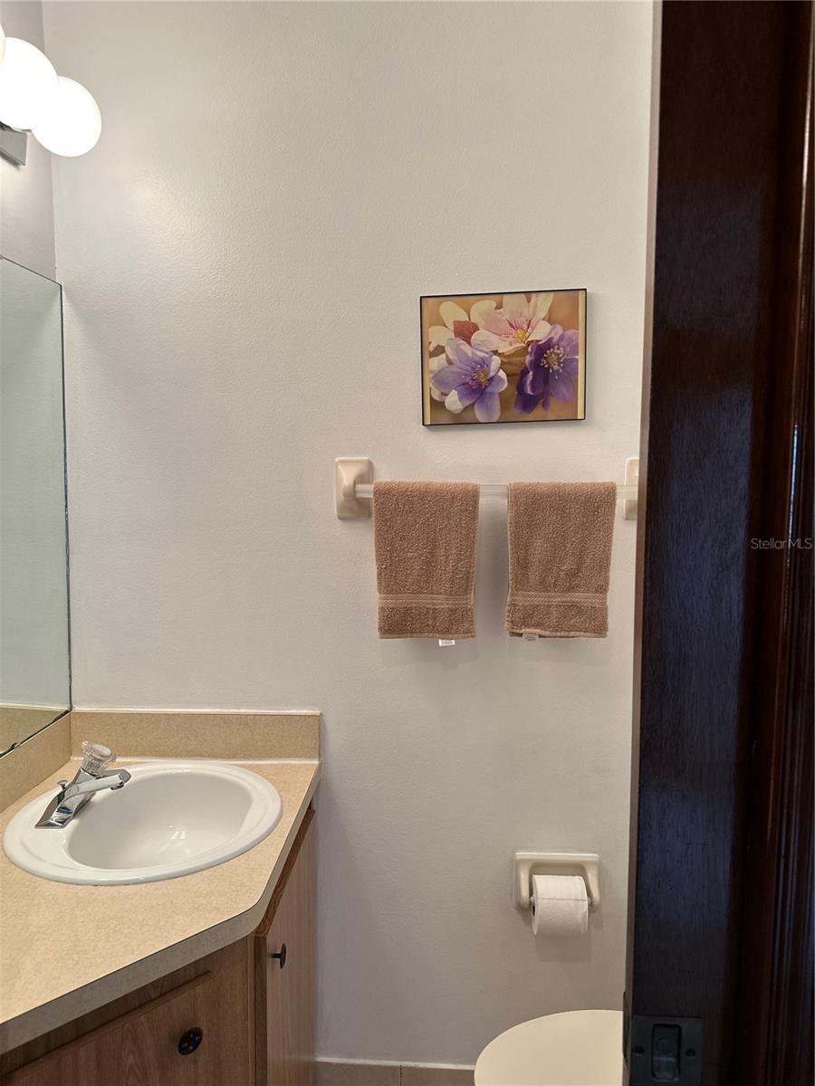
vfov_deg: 71.6
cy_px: 543
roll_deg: -0.6
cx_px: 408
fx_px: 753
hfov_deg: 56.8
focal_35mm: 24
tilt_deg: -4.6
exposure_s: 1/120
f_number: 1.78
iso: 100
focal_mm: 6.86
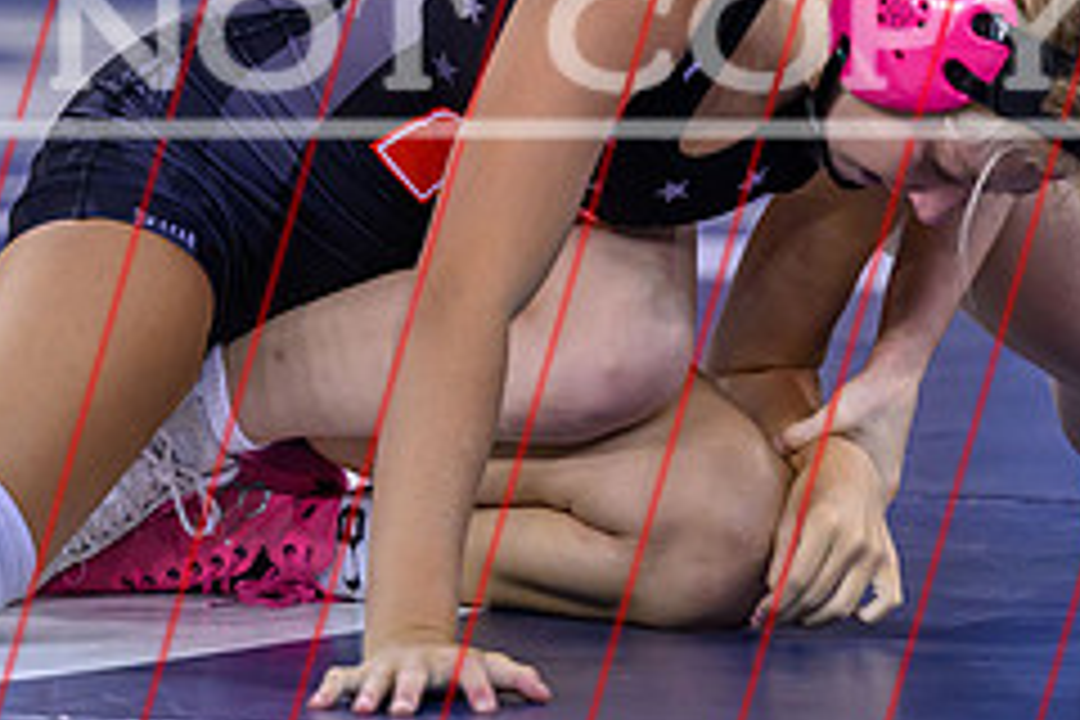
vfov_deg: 4.7
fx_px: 8849
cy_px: 12
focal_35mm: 295
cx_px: 621
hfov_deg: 7.0
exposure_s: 1/800
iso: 2500
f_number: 2.8
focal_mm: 96
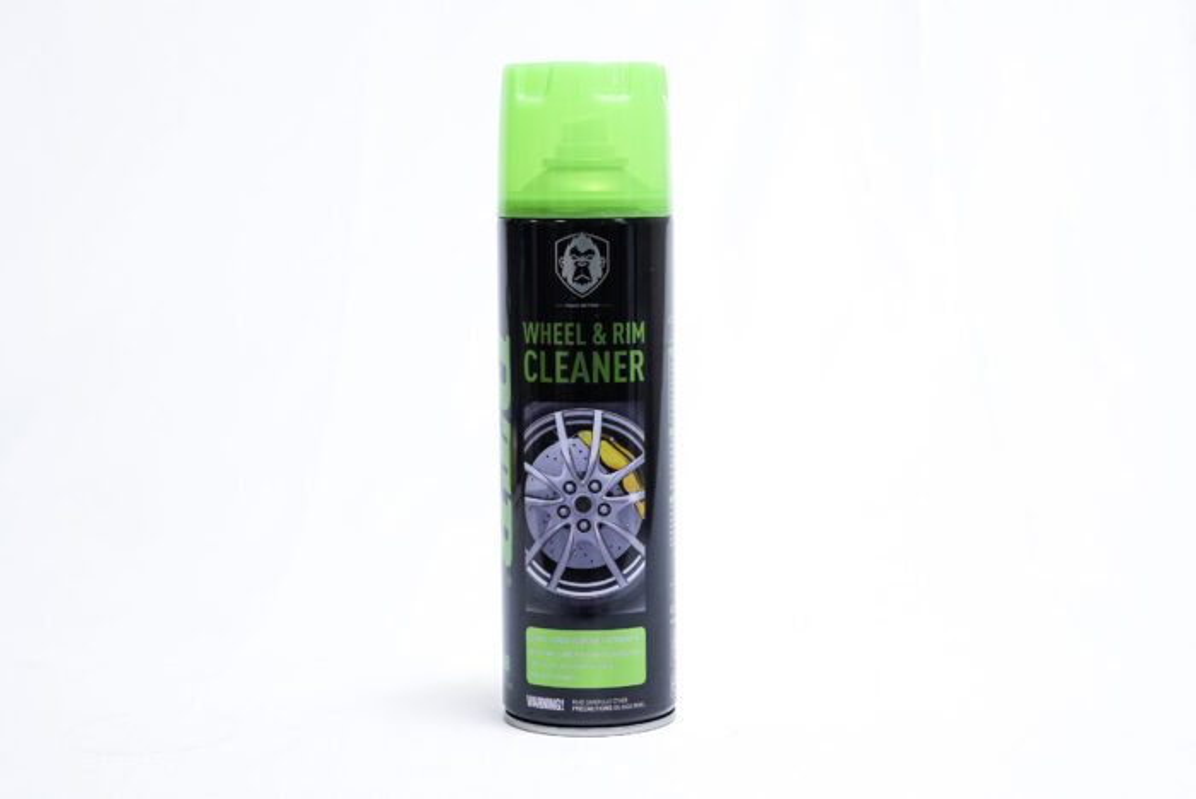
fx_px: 2327
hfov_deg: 28.8
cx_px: 598
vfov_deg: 19.5
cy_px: 400
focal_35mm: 70
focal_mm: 70
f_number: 8
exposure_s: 1/250
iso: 3200
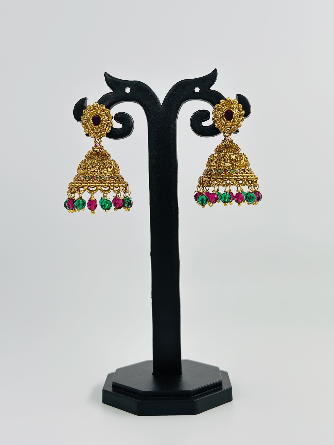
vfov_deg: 39.7
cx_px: 167
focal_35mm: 48
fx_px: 618
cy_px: 222
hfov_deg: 30.3
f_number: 1.78
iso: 80
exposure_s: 1/1395
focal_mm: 6.86
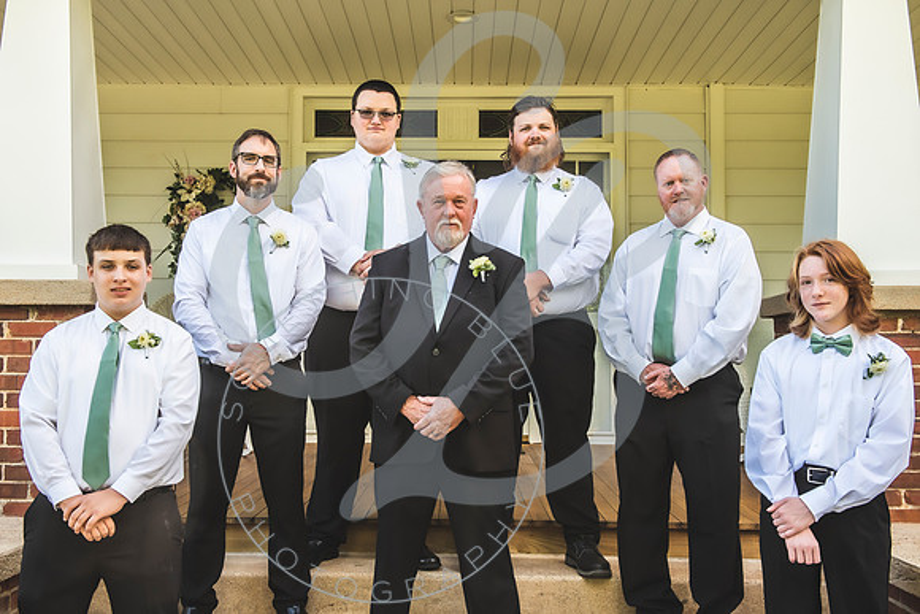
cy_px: 308
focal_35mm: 38
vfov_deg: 35.3
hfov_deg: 51.0
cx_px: 442
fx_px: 965
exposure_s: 1/400
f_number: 7.1
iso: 640
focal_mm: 35
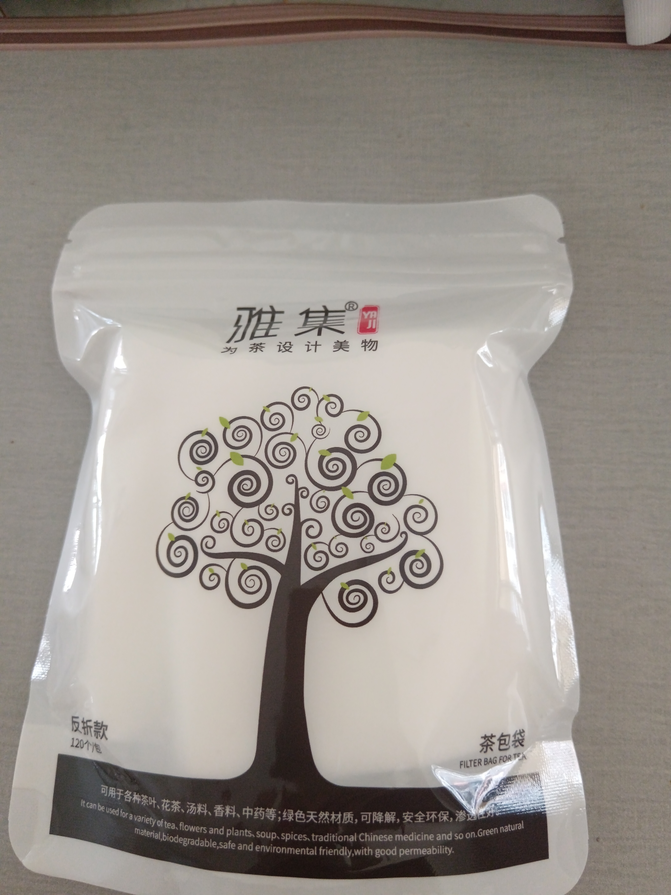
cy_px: 448
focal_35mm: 27
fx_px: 698
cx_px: 336
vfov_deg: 65.3
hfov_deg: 51.4
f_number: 1.9
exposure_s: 1/50
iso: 745
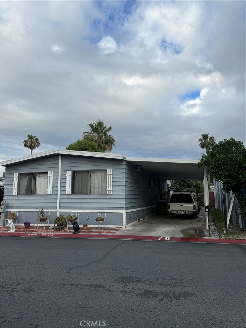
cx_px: 123
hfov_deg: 56.8
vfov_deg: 71.6
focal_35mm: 24
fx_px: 227
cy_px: 164
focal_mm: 6.76
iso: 80
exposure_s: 1/2445
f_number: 1.78
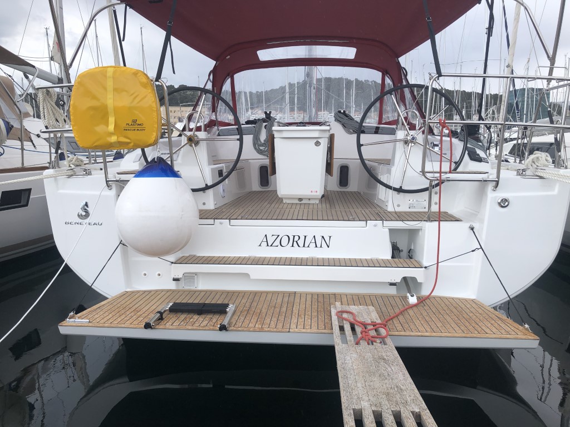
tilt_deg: -7.1
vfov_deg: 49.7
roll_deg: +0.0
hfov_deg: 63.4
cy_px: 214
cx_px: 285
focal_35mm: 28
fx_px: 461
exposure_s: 1/571
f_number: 1.8
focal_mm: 3.99
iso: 20
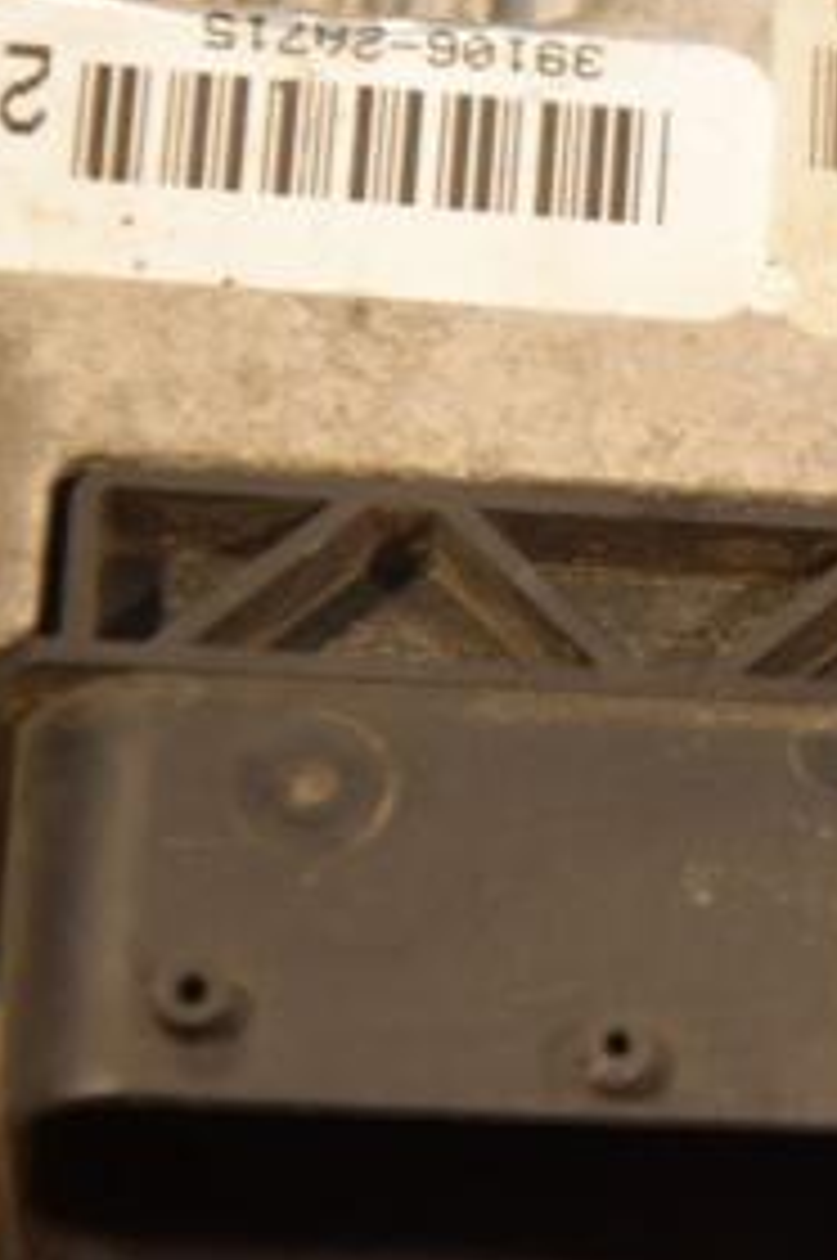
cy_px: 405
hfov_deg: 4.0
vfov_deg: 6.1
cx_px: 1238
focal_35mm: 338
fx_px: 11819
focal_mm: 105
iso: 1600
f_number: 5.6
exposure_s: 1/160
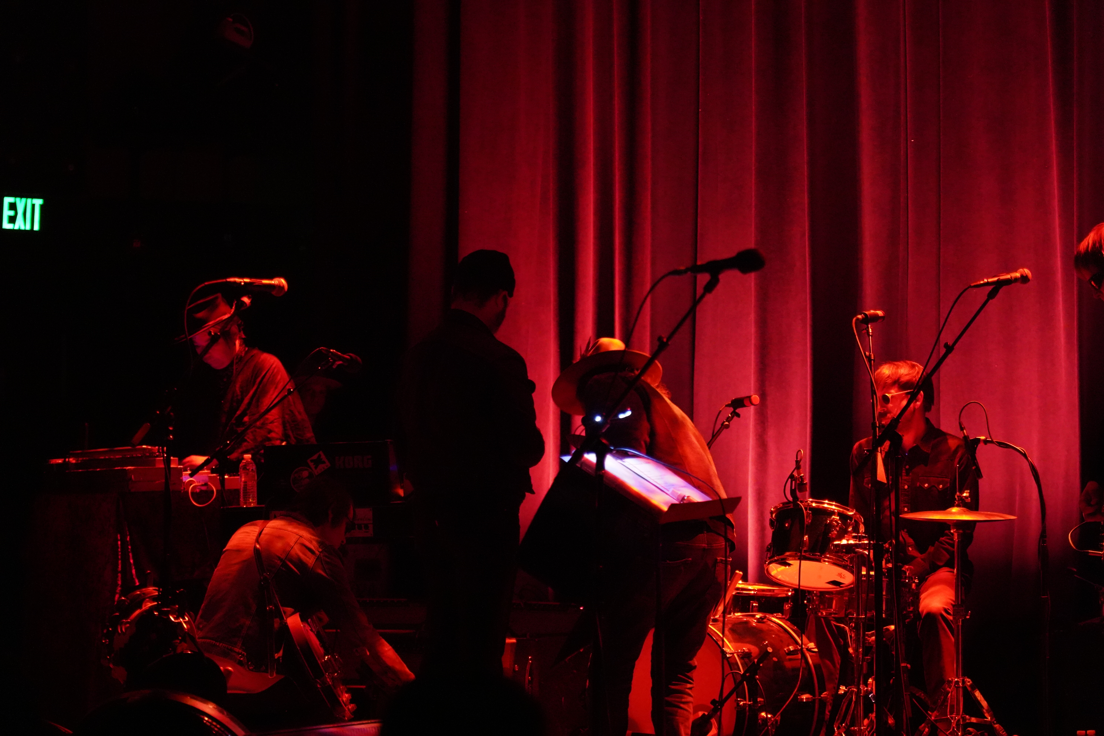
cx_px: 552
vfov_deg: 13.0
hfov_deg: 19.5
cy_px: 368
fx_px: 3220
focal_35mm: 105
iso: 12800
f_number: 4
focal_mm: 105
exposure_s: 1/100
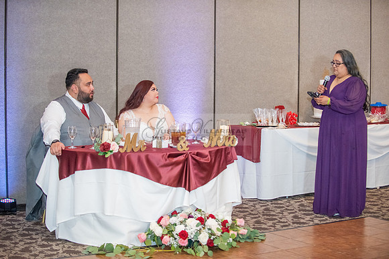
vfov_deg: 19.5
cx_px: 194
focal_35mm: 70
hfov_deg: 28.8
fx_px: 757
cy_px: 130
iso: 3200
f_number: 2.8
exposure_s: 1/250
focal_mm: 70
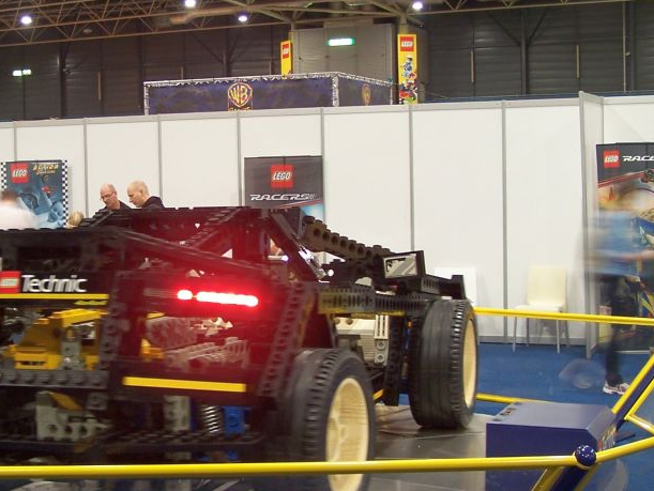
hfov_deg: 28.7
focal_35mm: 67
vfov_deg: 22.0
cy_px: 251
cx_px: 211
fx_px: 1267
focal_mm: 6.7
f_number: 2.8
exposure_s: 1/2
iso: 80
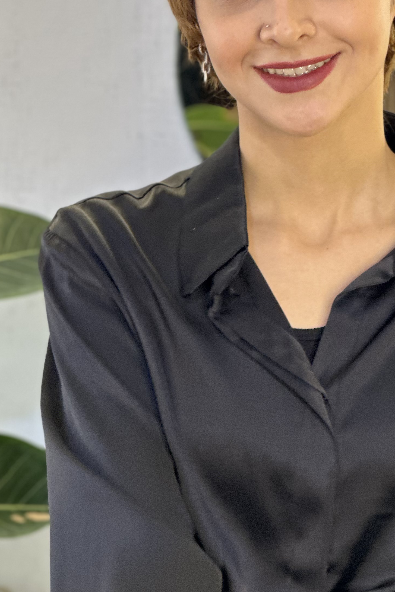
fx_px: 2435
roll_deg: -0.2
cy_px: 123
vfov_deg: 13.8
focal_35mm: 148
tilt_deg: -8.5
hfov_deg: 9.3
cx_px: 300
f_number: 2.8
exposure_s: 1/33
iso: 125
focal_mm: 9
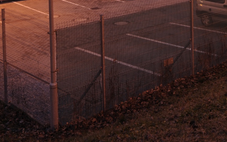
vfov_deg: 18.1
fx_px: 399
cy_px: -67
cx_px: 158
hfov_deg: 31.4
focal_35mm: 64
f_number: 3.2
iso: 200
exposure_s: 2.5
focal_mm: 15
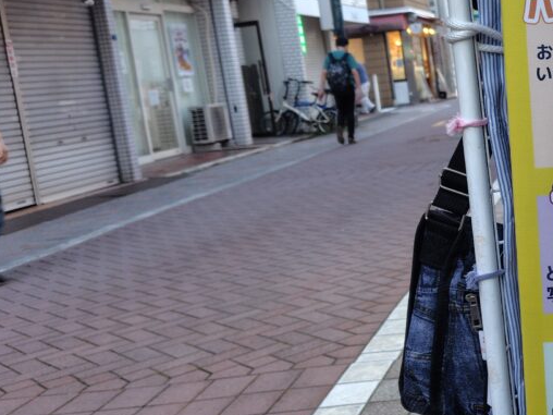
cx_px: 623
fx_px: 927
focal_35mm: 58
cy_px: 196
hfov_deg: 29.6
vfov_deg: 25.2
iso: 177
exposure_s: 1/50
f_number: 1.9
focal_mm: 5.6
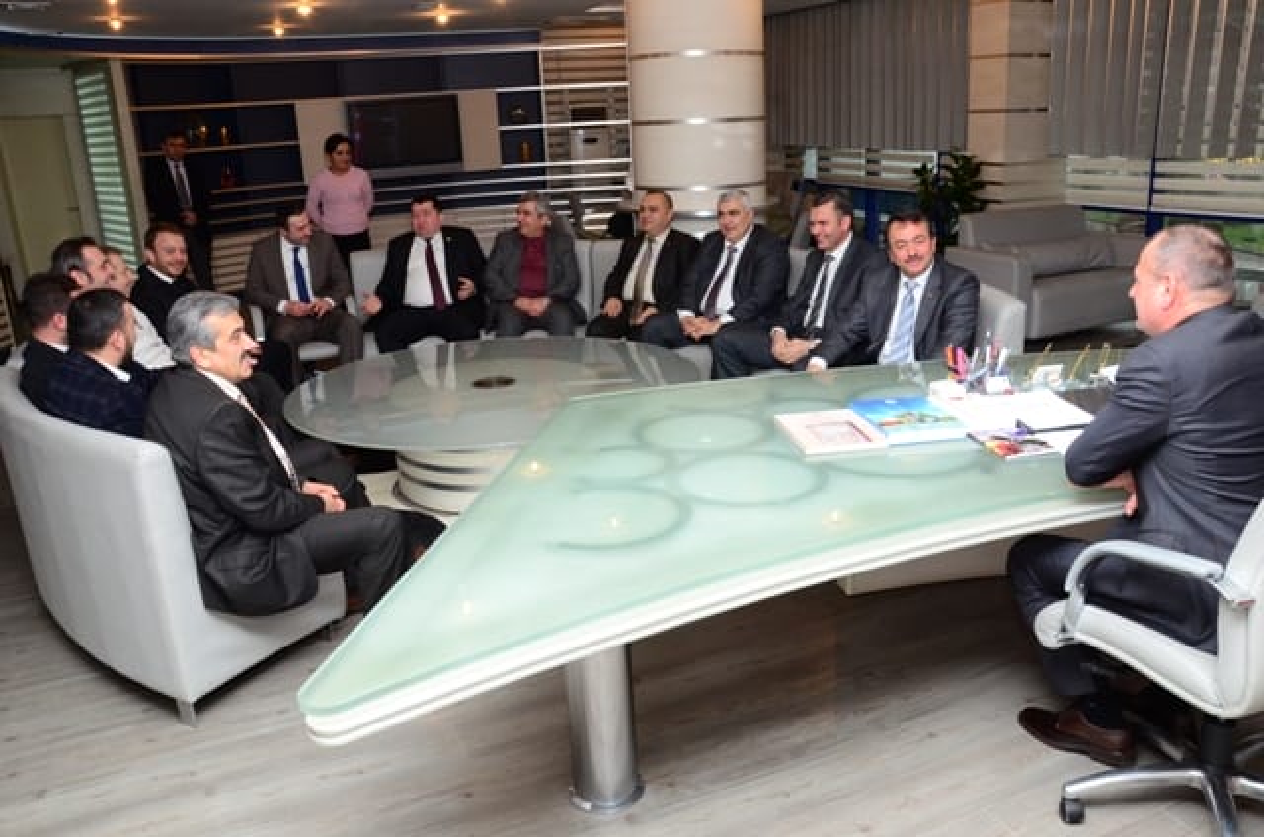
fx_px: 946
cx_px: 632
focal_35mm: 27
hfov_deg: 67.5
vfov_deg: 47.7
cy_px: 418
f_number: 7.1
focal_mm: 18
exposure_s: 1/60
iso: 1000
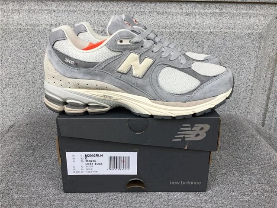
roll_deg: -0.3
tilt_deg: -20.0
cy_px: 104
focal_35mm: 31
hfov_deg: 58.4
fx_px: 248
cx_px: 138
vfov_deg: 45.4
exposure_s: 1/236
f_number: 2.4
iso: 25
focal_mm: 3.3
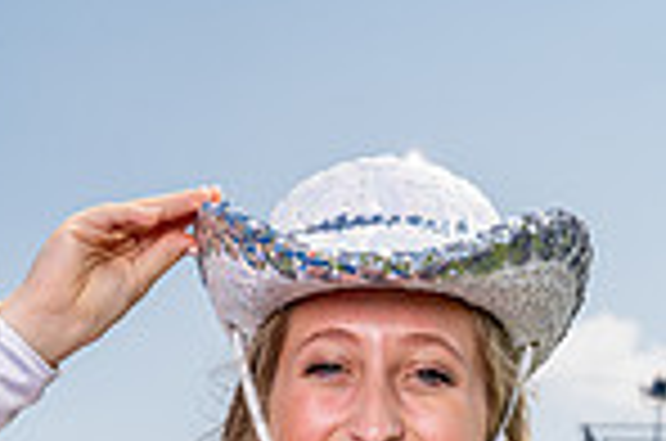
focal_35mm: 180
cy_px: 968
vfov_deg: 7.2
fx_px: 3323
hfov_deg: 11.4
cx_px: 284
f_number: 11
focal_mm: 59
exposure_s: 1/250
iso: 200
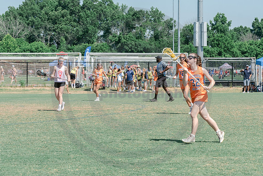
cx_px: 154
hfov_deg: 16.4
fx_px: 911
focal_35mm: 125
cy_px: 103
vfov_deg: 11.0
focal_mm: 70
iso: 400
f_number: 7.1
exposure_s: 1/800
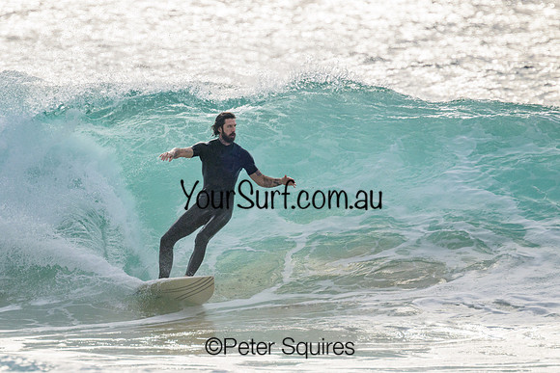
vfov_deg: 1.7
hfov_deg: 2.6
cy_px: 158
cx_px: 235
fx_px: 12416
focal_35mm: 798
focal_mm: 680
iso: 800
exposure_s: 1/2000
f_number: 11
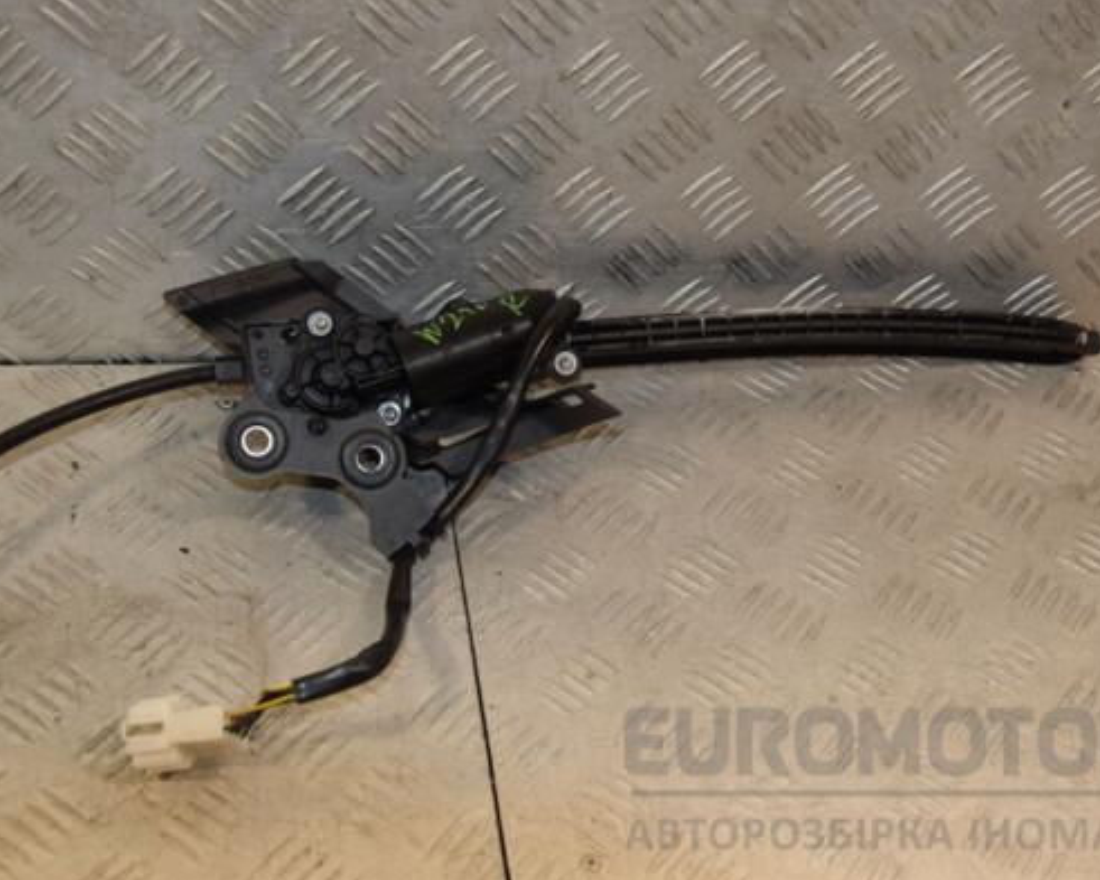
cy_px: 443
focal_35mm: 55
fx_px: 1791
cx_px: 582
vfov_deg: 27.6
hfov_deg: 34.1
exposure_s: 1/200
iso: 800
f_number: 6.3
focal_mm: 32
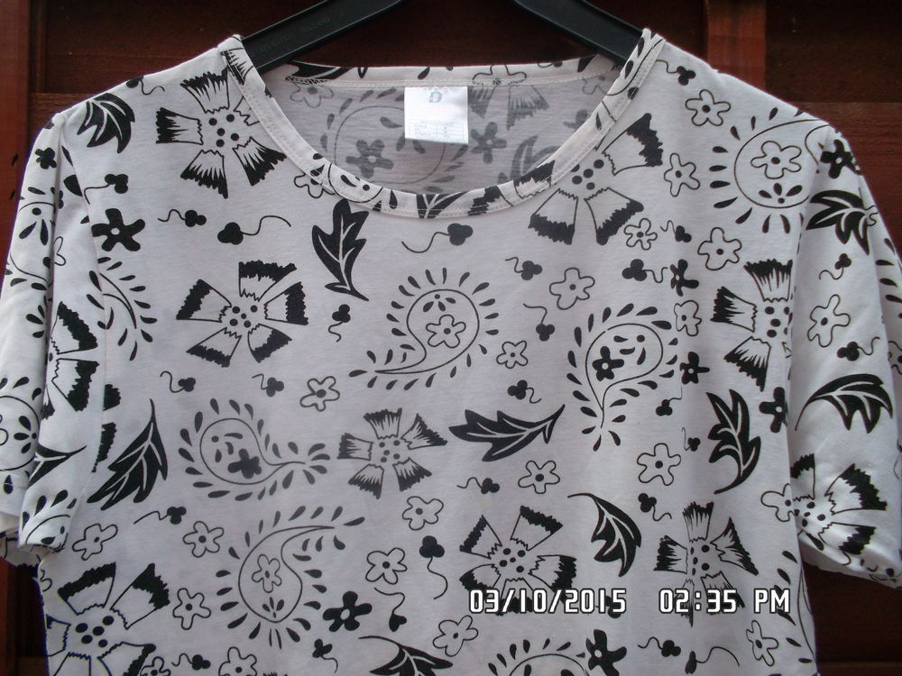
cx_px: 451
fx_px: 730
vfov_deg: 49.7
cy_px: 338
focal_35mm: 28
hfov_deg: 63.4
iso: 80
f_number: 3.3
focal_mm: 4.1
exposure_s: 1/300
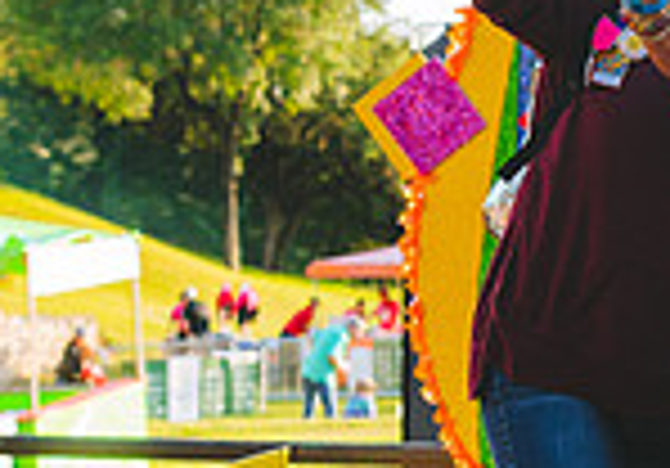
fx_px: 2530
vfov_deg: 10.5
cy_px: 133
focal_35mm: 134
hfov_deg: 14.2
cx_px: 980
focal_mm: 31
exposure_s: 1/160
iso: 100
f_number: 3.5
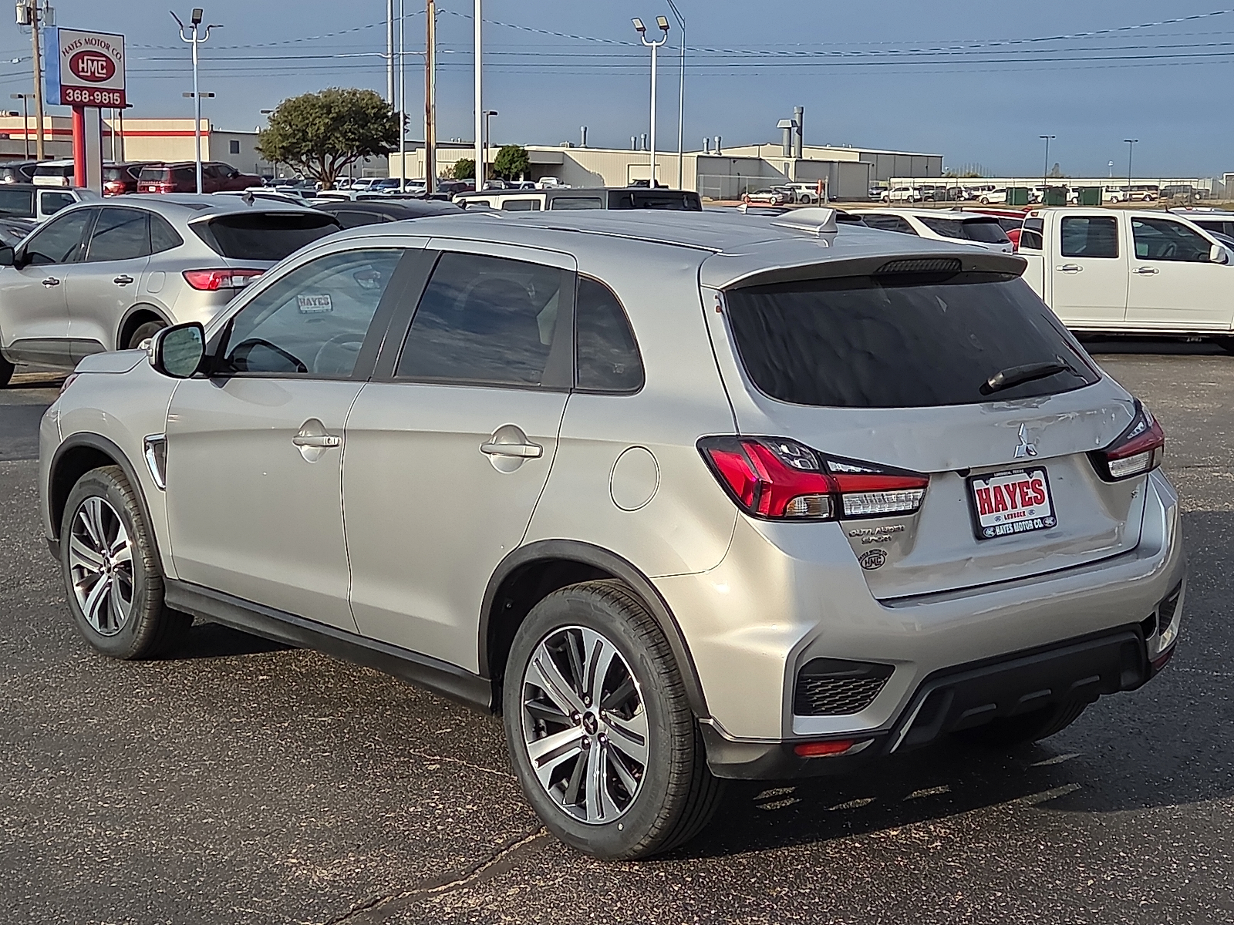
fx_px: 1889
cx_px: 617
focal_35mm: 53
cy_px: 462
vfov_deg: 27.5
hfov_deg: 36.2
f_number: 1.8
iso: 25
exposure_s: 1/2500
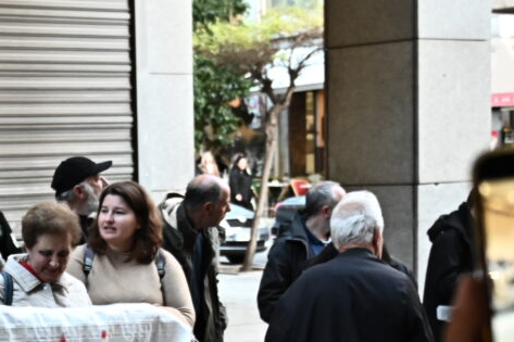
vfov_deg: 12.9
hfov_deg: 19.3
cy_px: 384
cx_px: 62
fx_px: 1484
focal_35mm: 104
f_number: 4
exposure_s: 1/400
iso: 4000
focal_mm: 41
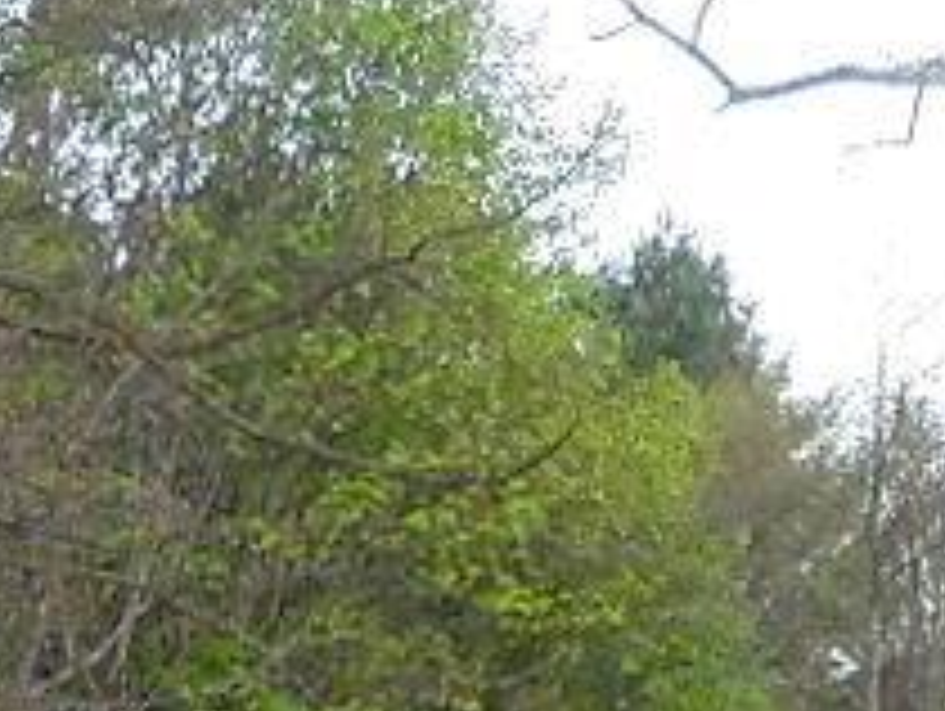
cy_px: 1588
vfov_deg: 4.2
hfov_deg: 5.6
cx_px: 1269
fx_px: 9566
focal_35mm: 350
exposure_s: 1/125
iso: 125
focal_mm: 8.2
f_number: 3.8
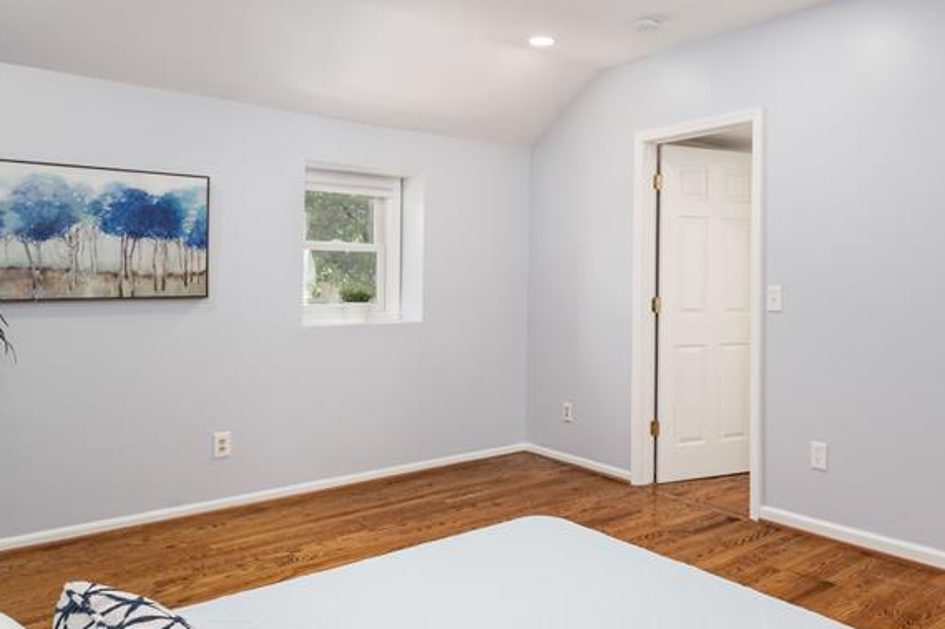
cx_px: 591
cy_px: 252
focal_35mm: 27
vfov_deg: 47.6
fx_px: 709
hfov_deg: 66.4
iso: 800
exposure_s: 1/250
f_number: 6.4
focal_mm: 10
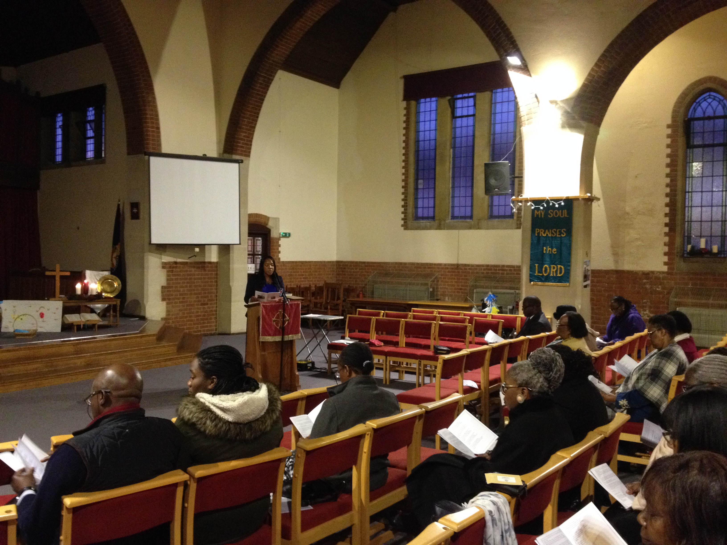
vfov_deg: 40.7
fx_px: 735
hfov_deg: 52.6
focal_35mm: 35
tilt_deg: -5.0
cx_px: 364
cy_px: 272
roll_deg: -1.6
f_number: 2.4
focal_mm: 4.28
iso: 400
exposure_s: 1/20
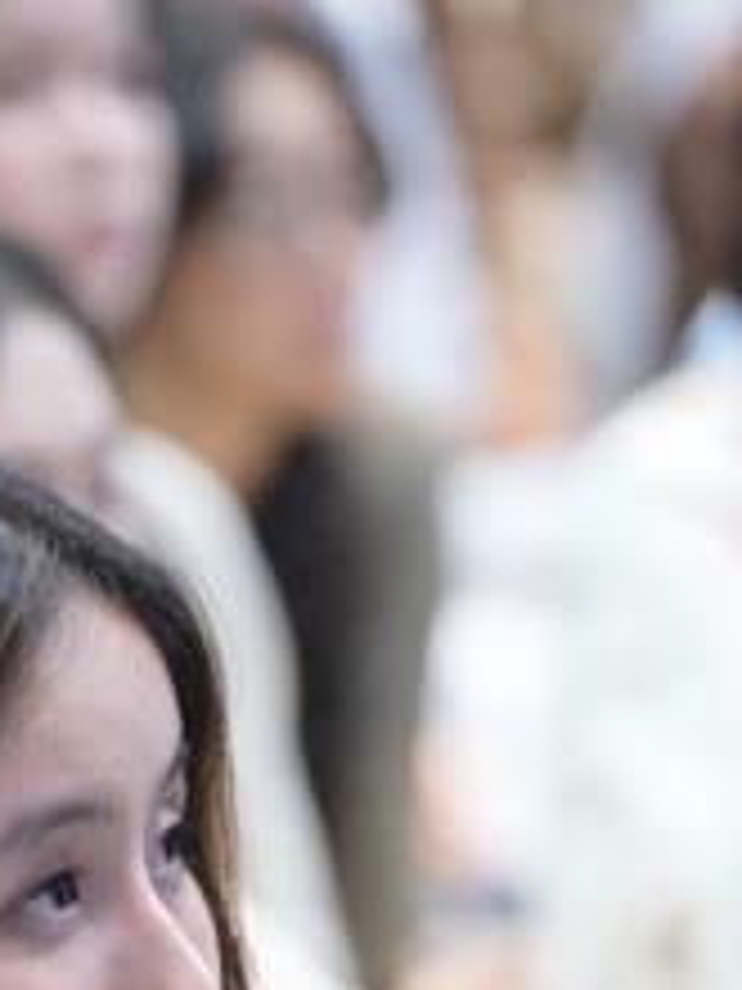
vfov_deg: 6.3
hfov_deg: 4.7
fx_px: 8946
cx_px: -155
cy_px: 1318
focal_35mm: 313
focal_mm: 110
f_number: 2.8
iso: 3200
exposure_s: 1/100
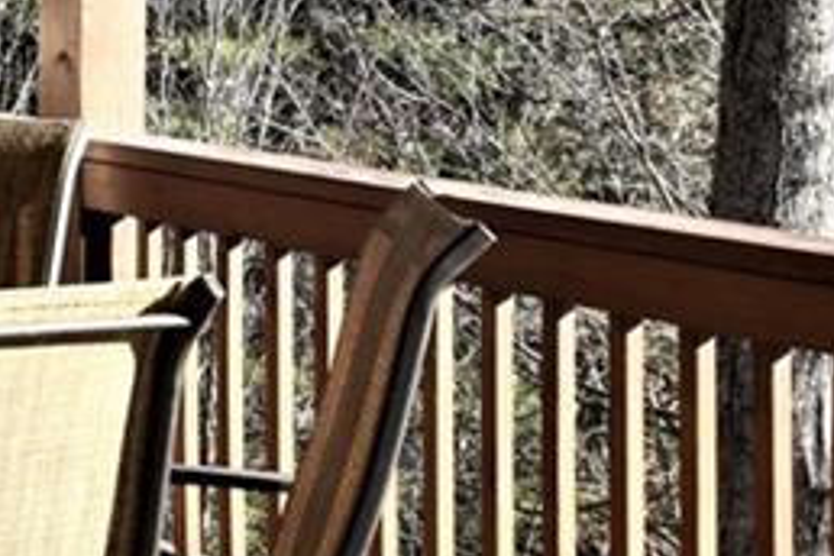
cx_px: -811
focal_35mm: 119
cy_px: -66
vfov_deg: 11.3
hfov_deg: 14.4
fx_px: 2757
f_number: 7.1
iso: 400
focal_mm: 20
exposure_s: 1/200
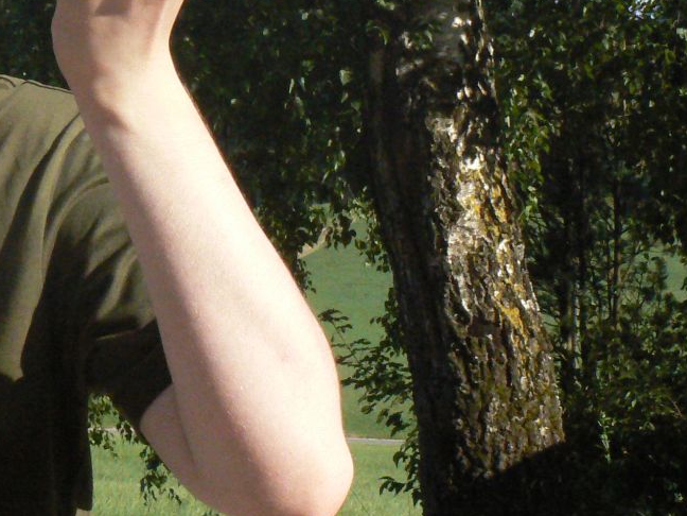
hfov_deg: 23.5
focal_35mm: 80
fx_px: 1588
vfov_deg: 18.4
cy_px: 236
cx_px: 12
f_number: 8
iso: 400
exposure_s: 1/640
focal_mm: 6
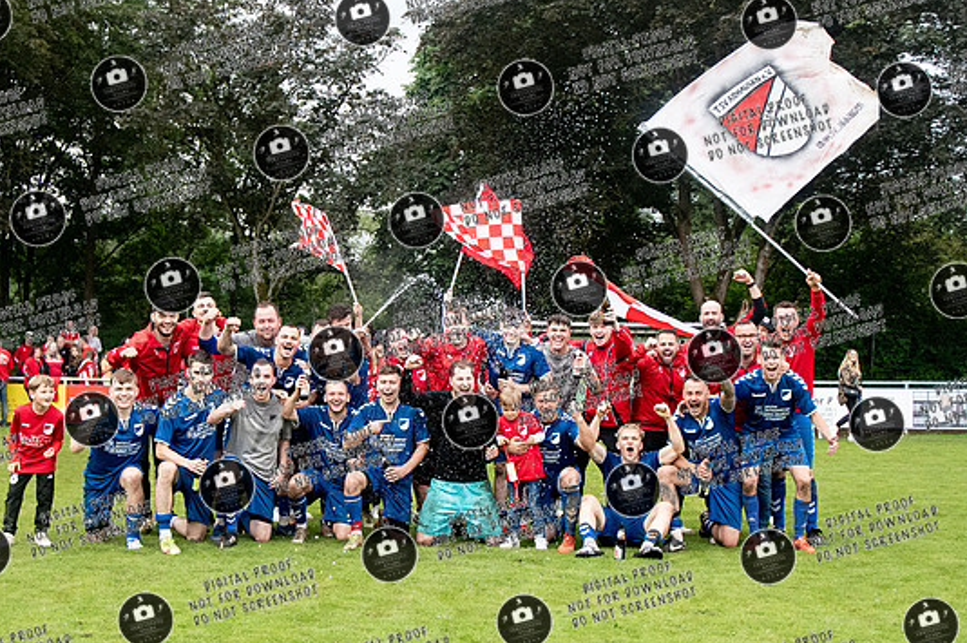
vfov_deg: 23.3
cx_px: 452
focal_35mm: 58
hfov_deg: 34.5
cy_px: 349
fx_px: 1556
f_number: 4
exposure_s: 1/640
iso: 1400
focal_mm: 28
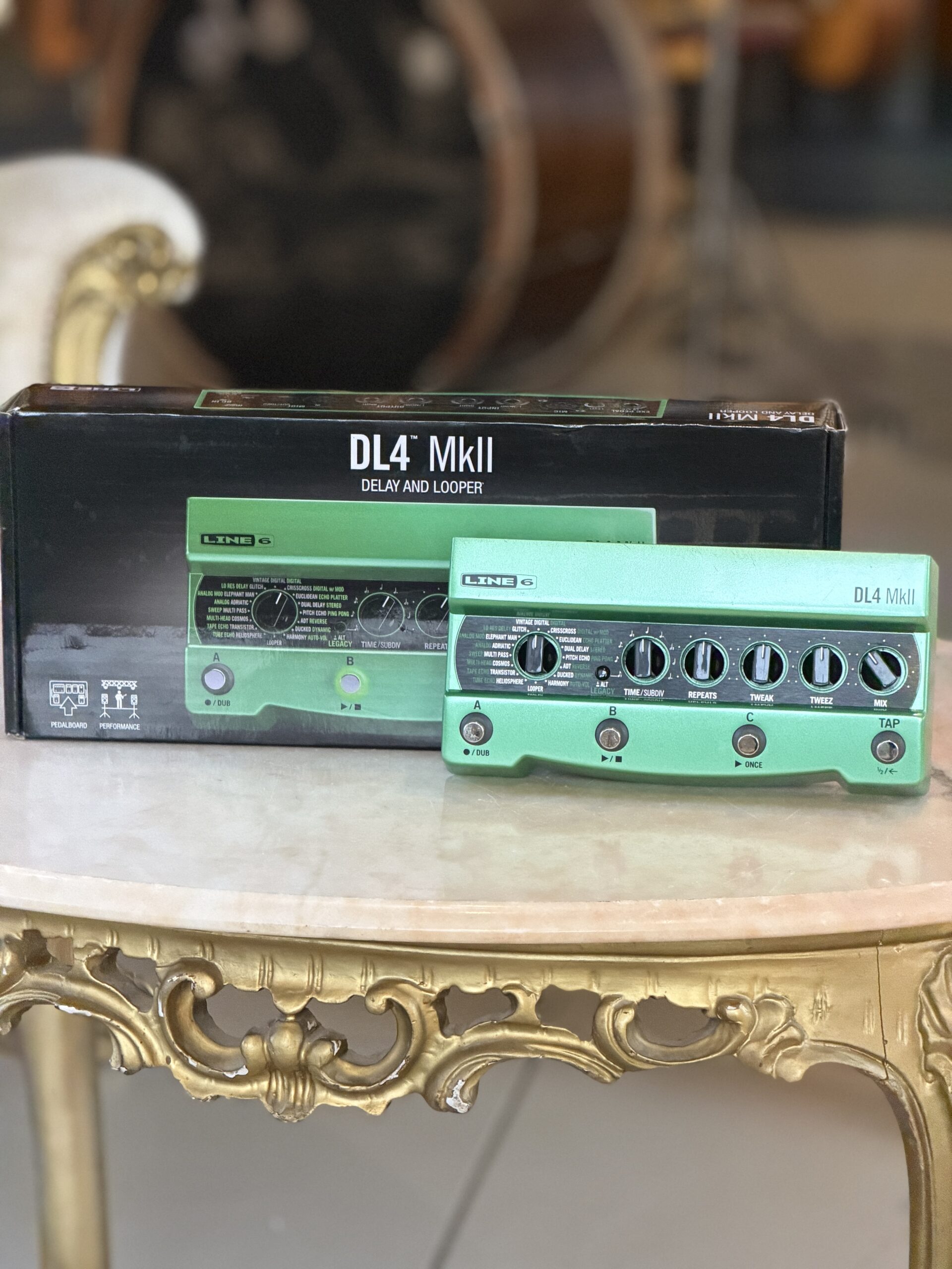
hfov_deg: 14.8
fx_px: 3667
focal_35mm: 100
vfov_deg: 19.6
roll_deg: -1.0
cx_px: 476
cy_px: 634
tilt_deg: -14.4
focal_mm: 16.89
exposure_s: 1/55
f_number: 2.8
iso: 640
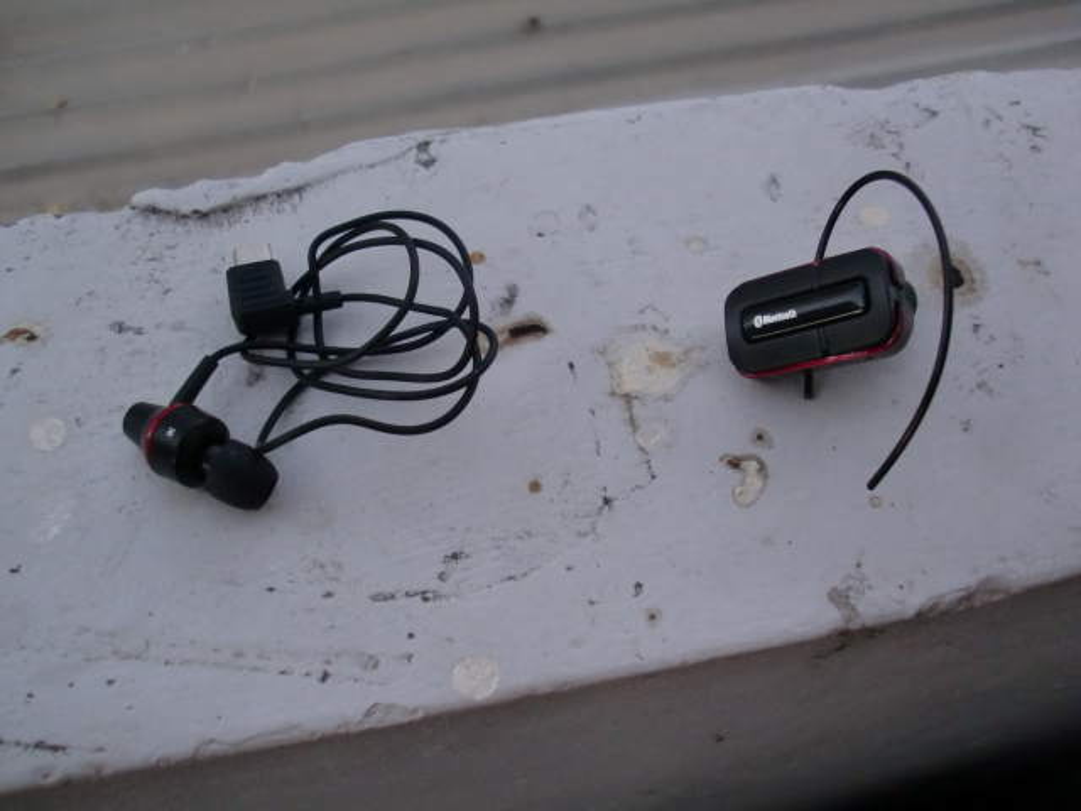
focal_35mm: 36
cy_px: 406
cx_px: 540
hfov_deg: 51.4
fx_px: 1124
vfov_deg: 39.7
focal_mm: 6.3
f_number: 2.8
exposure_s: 1/30
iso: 400
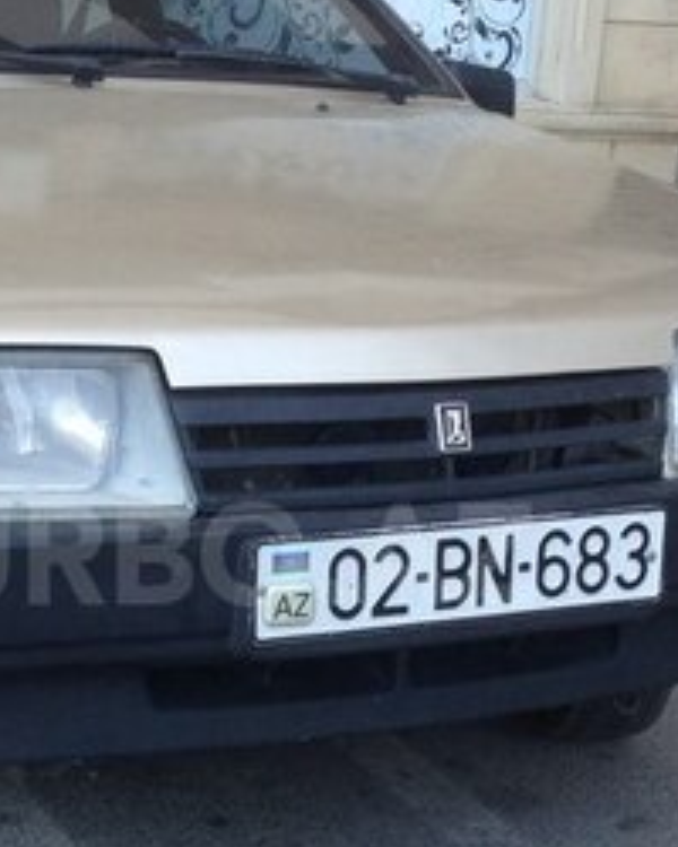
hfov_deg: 18.0
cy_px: 554
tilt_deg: -12.5
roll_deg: -3.1
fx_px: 2132
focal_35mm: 85
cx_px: 186
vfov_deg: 22.4
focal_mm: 4.12
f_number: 2.4
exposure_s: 1/123
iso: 50
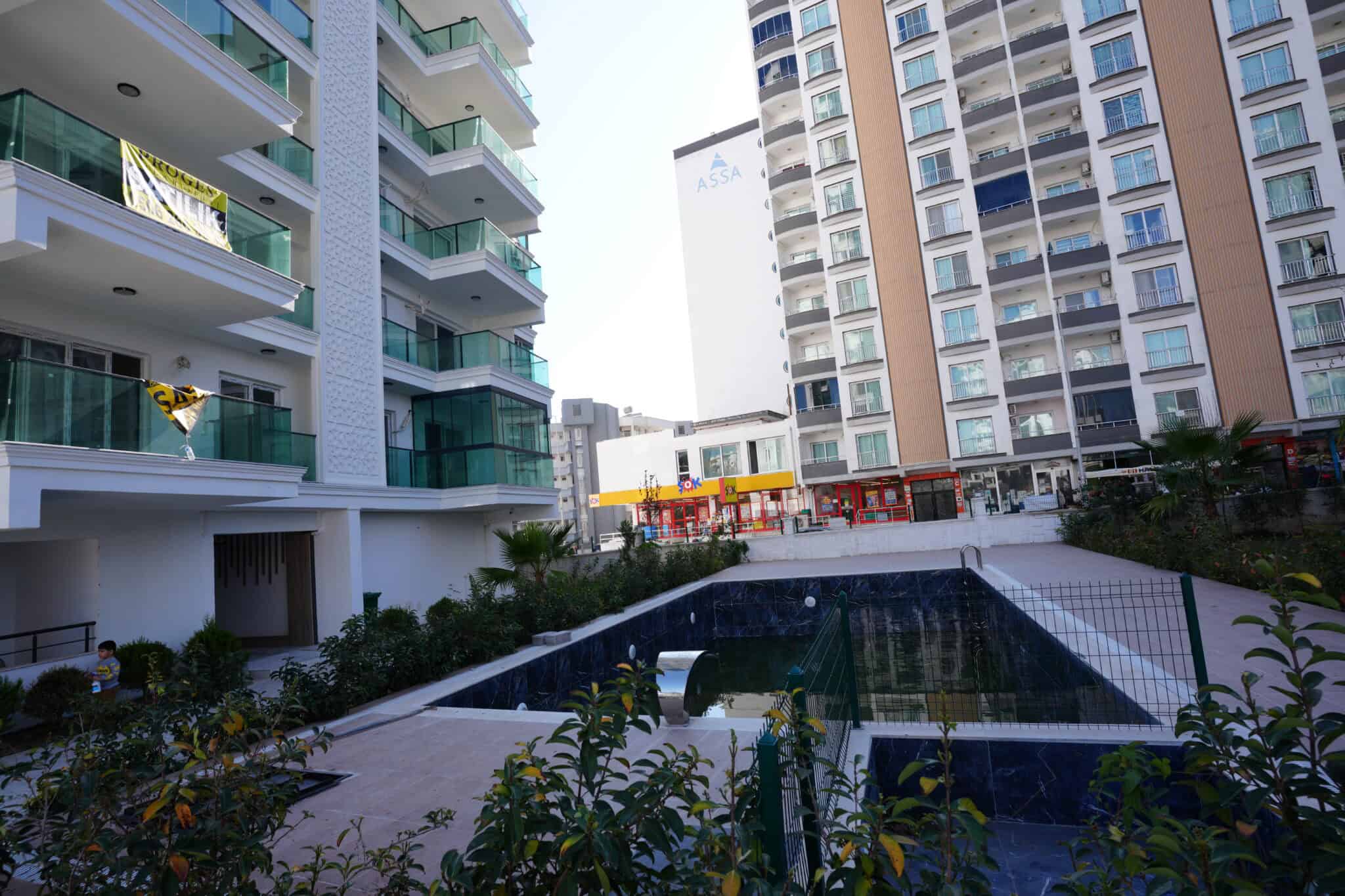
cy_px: 448
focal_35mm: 17
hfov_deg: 93.3
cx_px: 672
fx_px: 635
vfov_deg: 70.4
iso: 100
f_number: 7.1
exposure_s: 1/100
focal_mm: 17
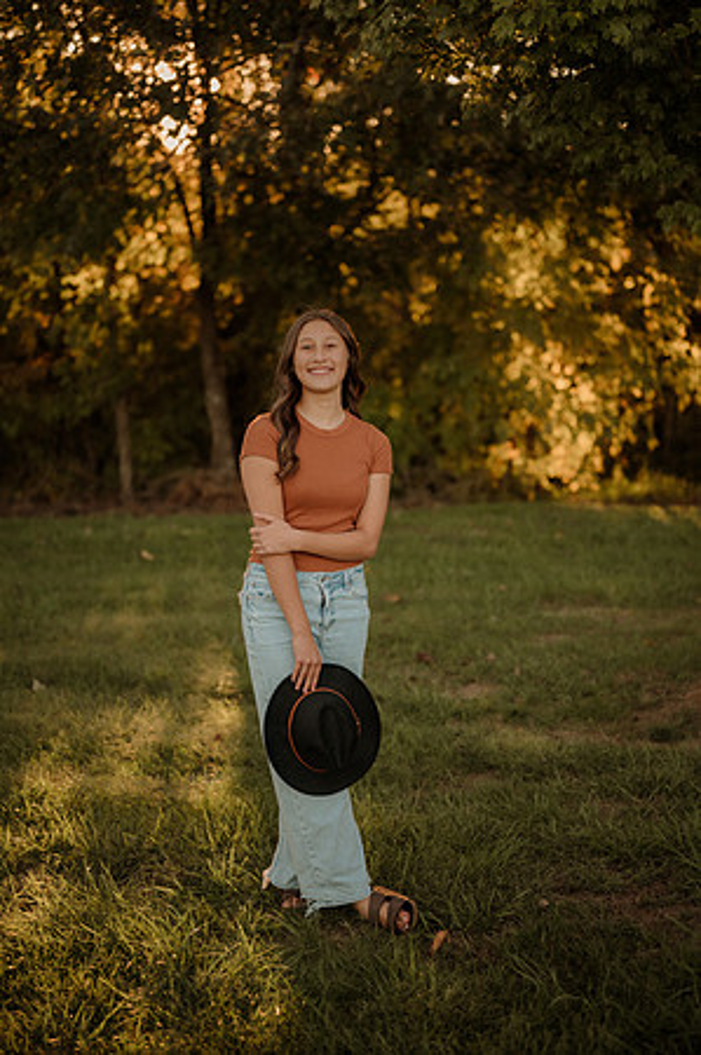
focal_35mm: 50
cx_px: 350
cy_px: 528
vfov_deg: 39.6
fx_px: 1464
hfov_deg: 26.9
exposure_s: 1/640
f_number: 2
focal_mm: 50
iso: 250
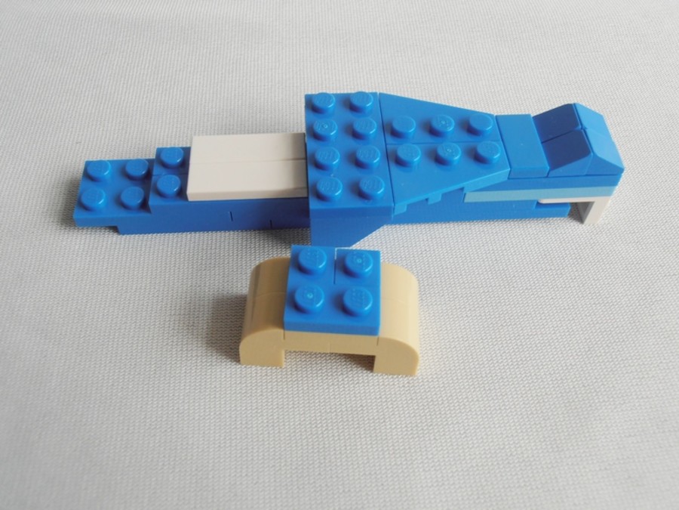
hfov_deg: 50.1
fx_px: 726
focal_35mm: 37
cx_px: 340
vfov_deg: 38.7
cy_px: 255
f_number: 3.9
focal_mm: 6.61
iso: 80
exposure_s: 1/80
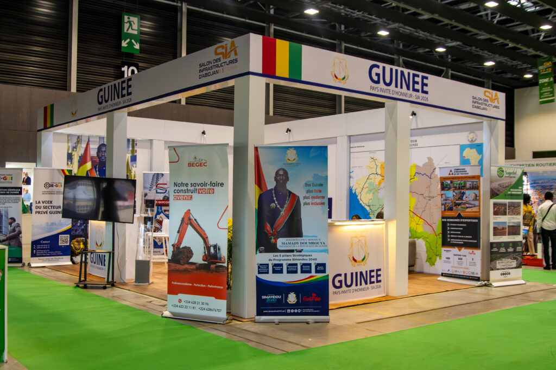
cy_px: 185
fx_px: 556
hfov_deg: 53.1
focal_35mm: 36
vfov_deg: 36.8
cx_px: 278
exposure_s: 1/200
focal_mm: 24
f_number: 4
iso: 1600
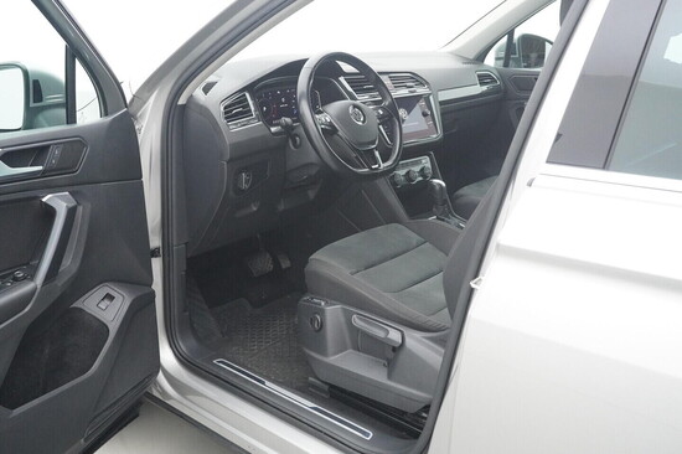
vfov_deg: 36.8
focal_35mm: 36
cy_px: 227
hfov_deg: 53.2
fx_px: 682
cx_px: 341
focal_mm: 24
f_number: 5.6
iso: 4000
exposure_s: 1/250
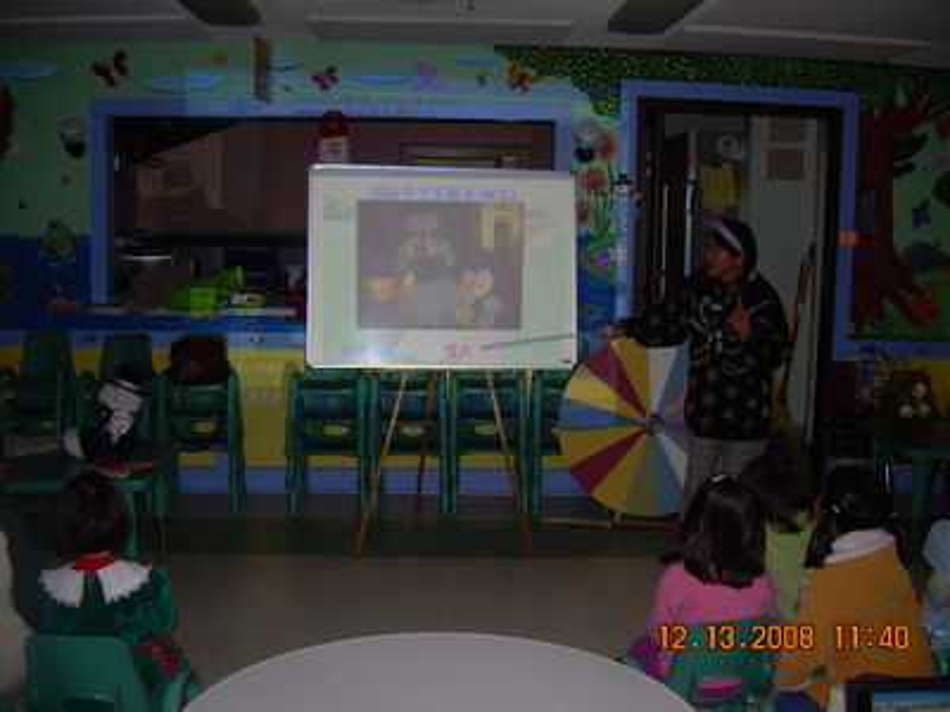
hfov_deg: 49.0
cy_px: 356
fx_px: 1043
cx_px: 475
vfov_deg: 37.7
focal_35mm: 38
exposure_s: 1/60
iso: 50
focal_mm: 6.3
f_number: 2.8
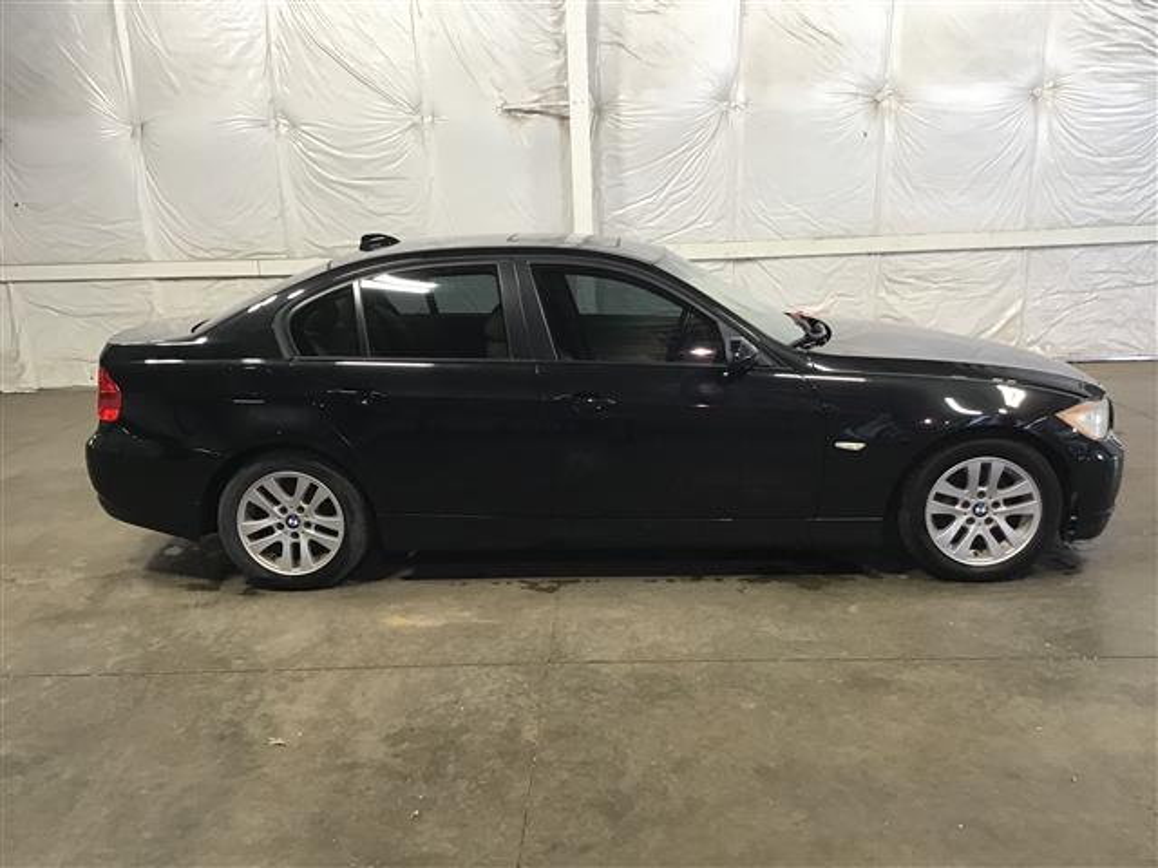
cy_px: 434
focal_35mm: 31
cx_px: 579
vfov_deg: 45.4
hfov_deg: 58.4
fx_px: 1037
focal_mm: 3.3
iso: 80
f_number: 2.4
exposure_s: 1/30
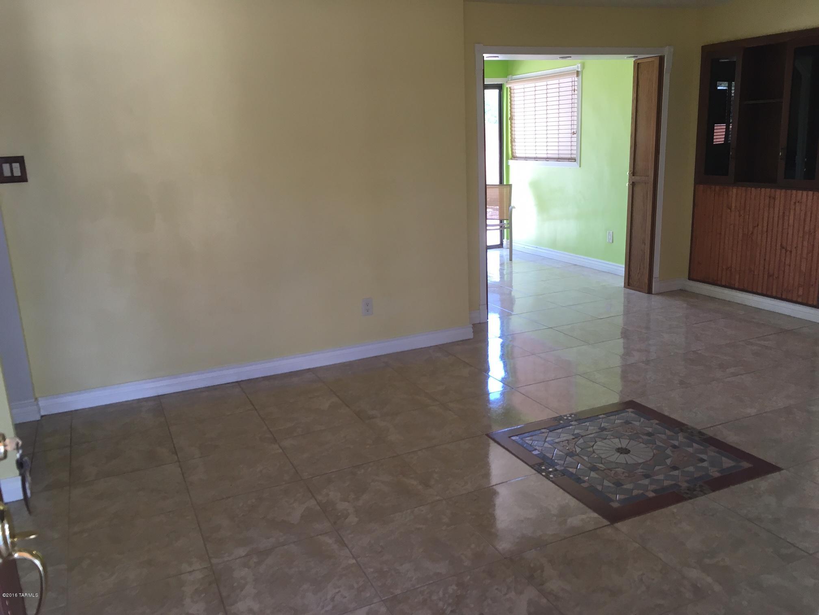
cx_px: 410
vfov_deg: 48.2
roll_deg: +1.4
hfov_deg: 61.7
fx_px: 686
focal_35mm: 29
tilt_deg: -14.7
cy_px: 308
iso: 25
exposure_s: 1/40
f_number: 2.2
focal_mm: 4.15
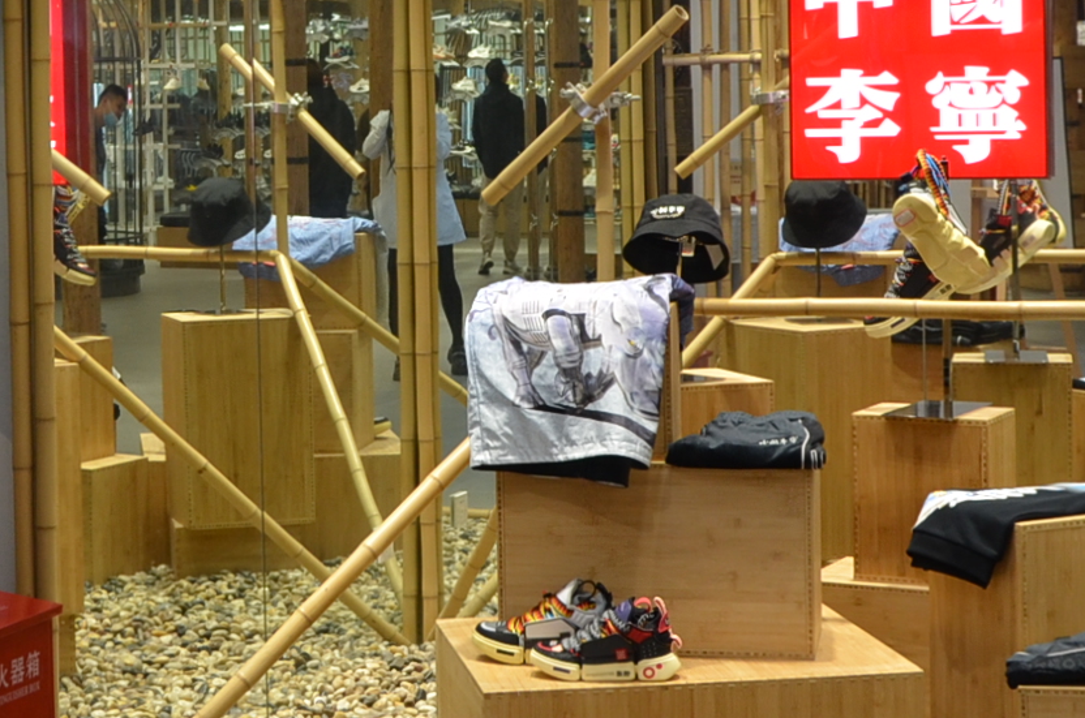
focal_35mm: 80
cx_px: 303
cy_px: 145
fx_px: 2406
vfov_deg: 16.9
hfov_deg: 25.2
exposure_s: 1/125
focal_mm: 18
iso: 400
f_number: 5.6
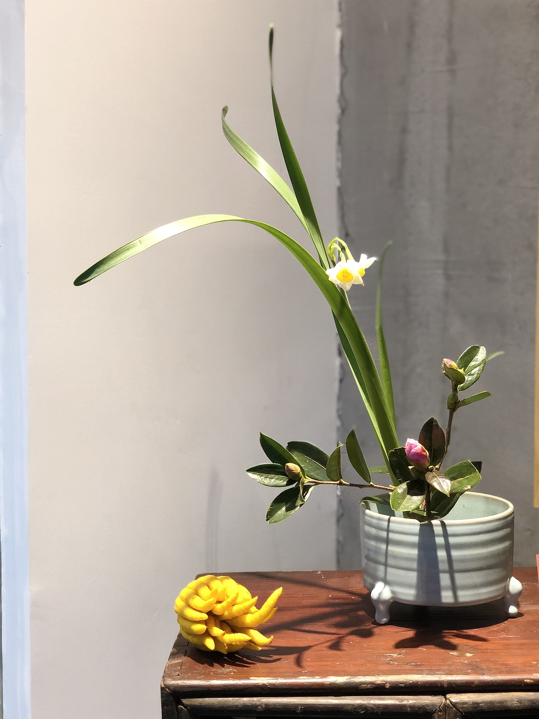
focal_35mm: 52
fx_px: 1080
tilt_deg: -1.1
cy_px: 360
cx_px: 270
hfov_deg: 28.0
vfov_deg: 36.8
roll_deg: +0.2
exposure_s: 1/50
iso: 100
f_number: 2.4
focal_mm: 6
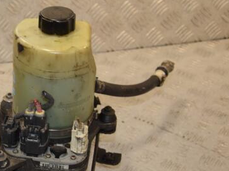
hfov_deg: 19.2
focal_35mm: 101
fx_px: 668
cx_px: 42
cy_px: 110
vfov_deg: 14.6
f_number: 6.3
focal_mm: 42
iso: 800
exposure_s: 1/200
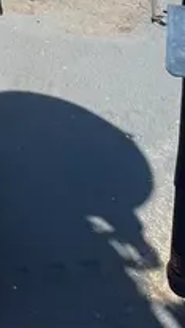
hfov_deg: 10.8
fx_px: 872
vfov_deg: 17.6
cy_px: -248
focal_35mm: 100
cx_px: -218
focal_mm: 5.1
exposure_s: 1/2571
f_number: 1.6
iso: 50
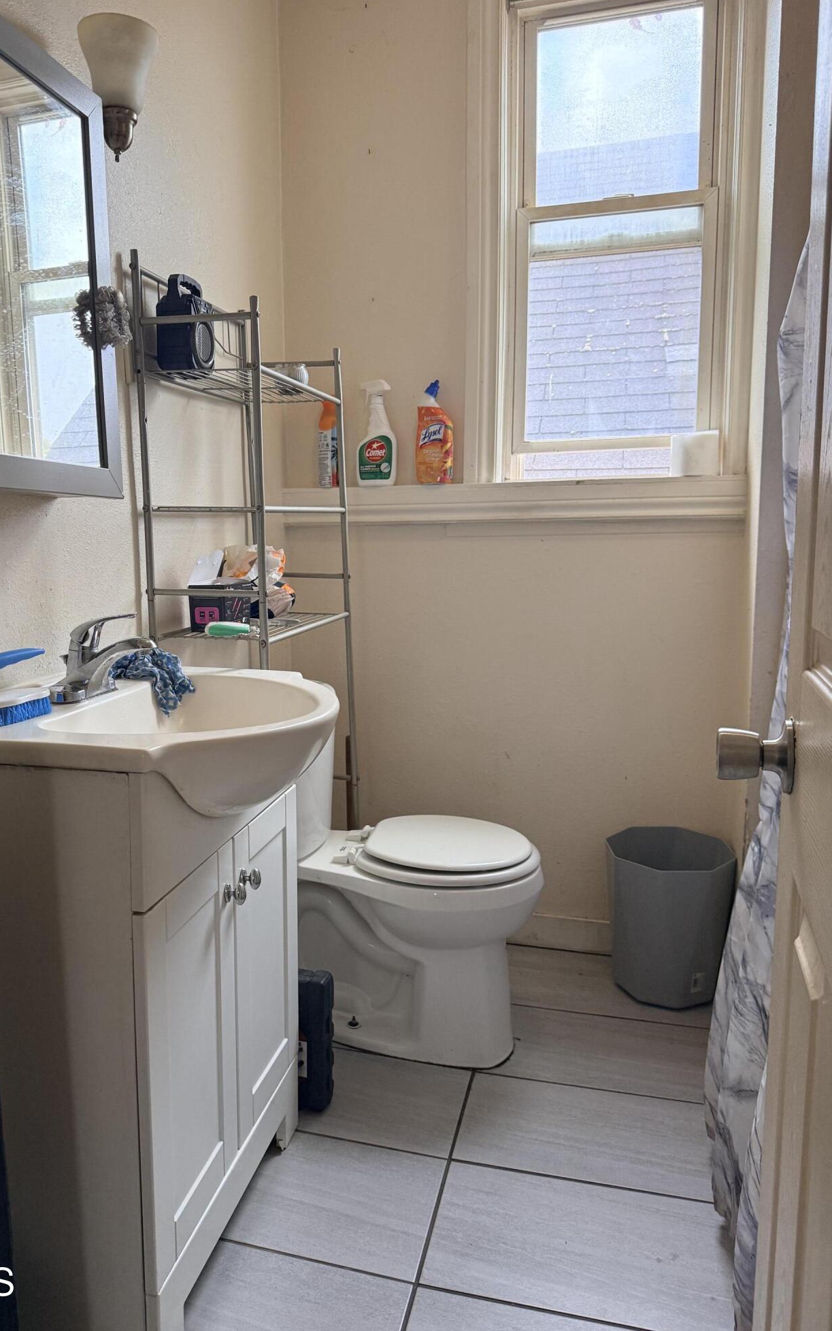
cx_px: 323
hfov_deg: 47.3
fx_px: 943
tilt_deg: -7.7
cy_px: 664
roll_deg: +0.8
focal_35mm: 26
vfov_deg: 70.4
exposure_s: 1/60
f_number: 1.78
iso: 200
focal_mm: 6.76
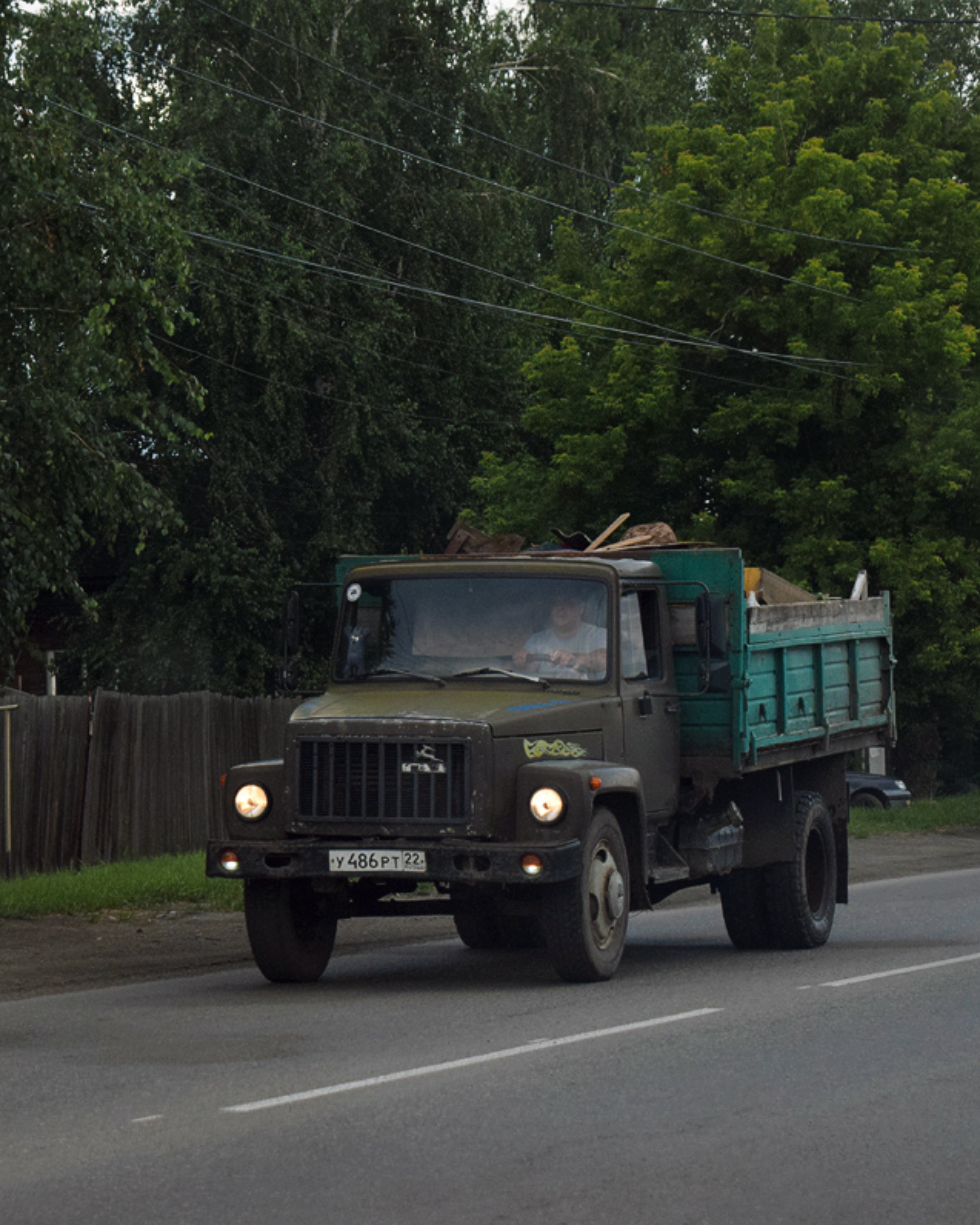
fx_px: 4230
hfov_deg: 13.2
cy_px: 612
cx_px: 454
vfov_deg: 16.5
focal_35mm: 117
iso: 800
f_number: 6.3
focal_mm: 55
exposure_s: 1/1000
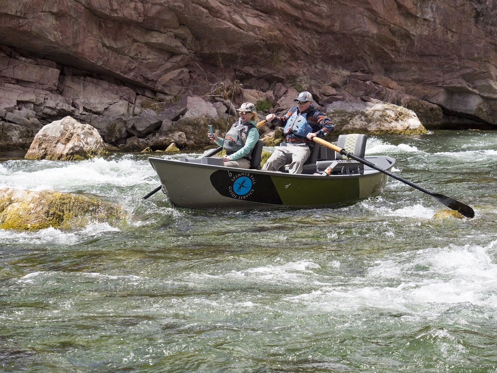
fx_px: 1838
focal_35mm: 128
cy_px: 186
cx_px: 248
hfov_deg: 15.4
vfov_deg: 11.6
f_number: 5.6
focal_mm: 64
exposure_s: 1/1000
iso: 400
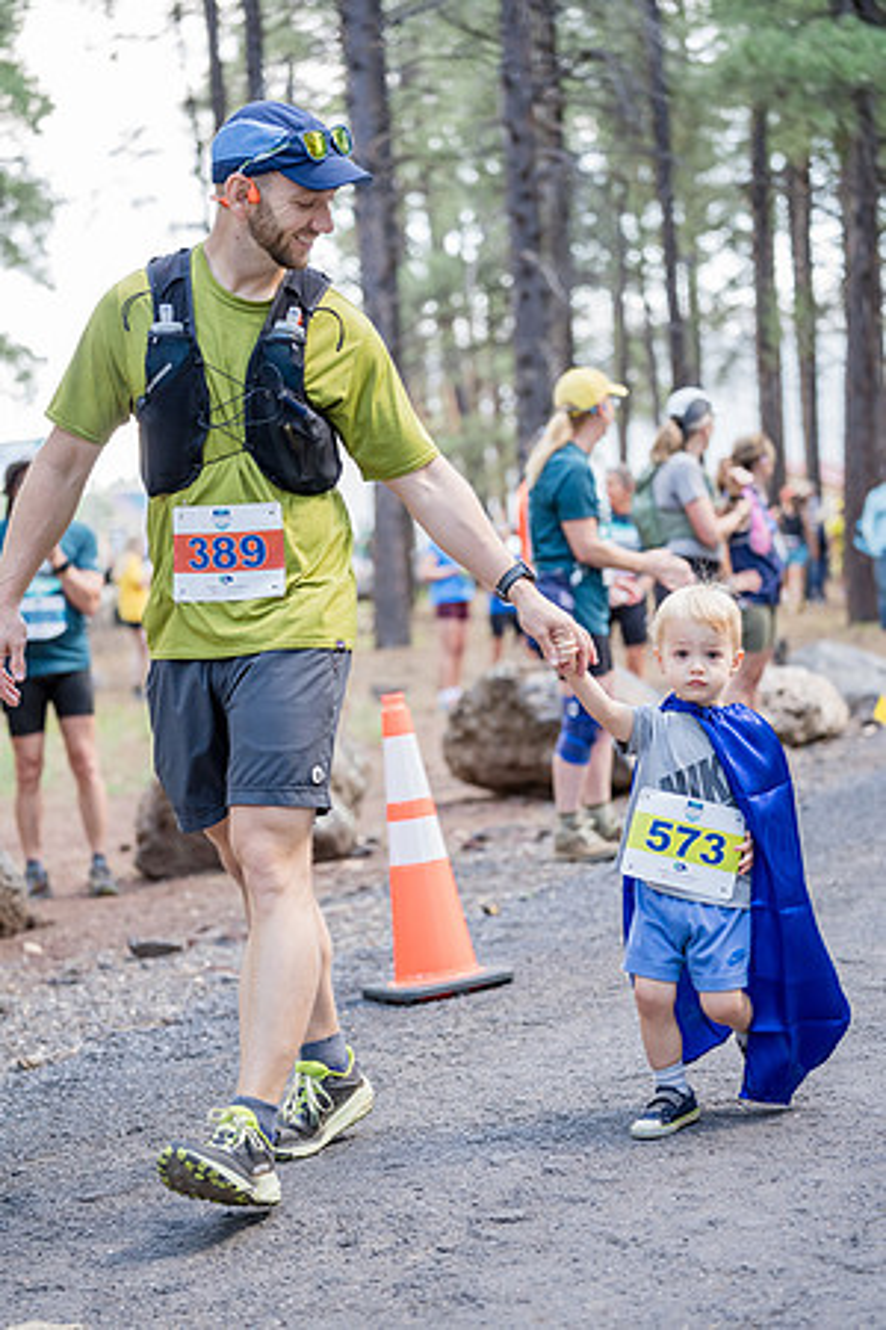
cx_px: 443
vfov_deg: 28.8
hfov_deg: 19.5
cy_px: 665
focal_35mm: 70
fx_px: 2584
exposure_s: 1/400
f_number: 2.8
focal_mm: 70
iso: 1250
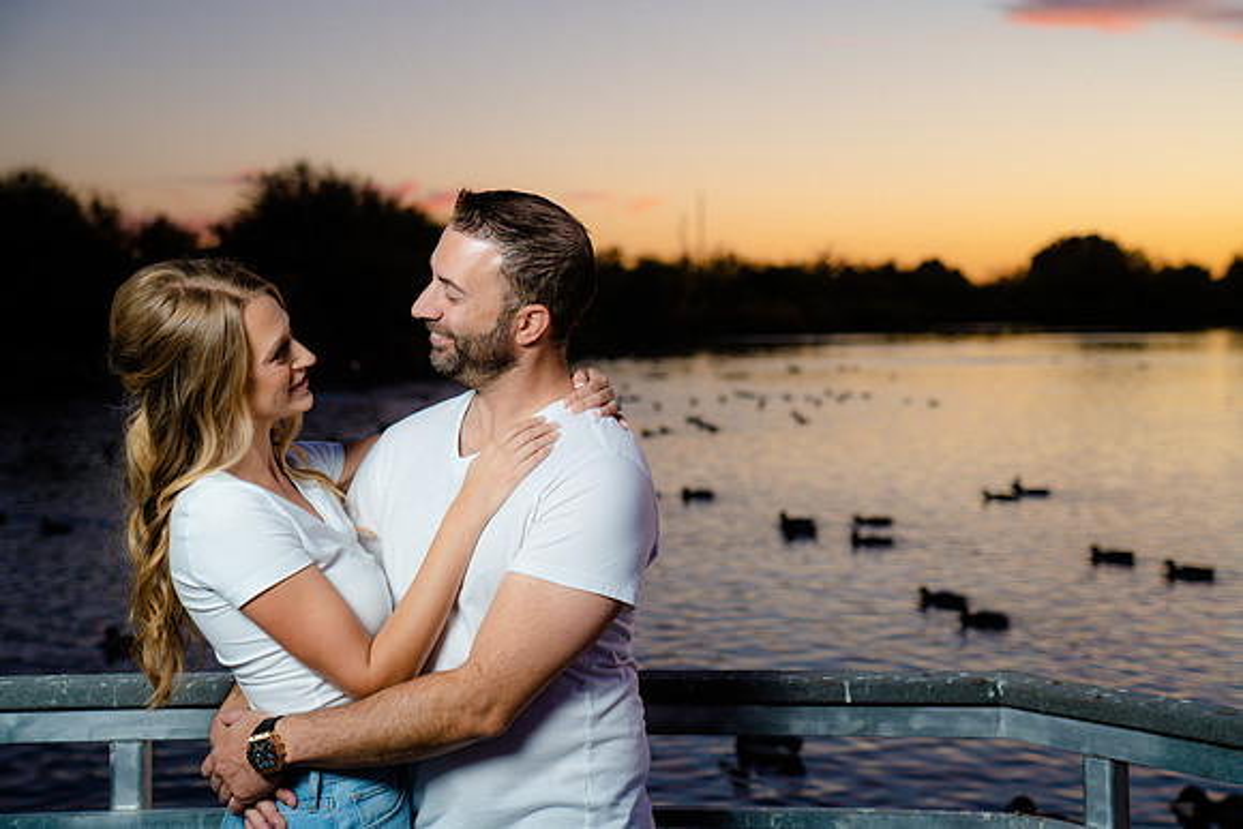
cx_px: 622
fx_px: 1934
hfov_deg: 35.6
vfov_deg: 24.2
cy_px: 414
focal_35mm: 56
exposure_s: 1/200
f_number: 4
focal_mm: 56
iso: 640
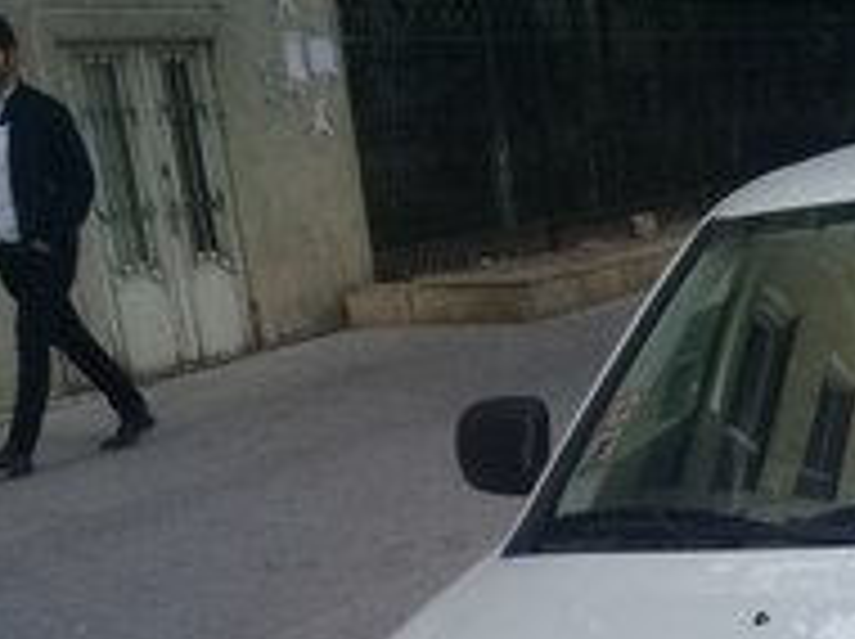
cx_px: 742
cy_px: 963
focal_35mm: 81
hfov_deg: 23.6
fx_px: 1998
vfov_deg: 16.5
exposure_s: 1/150
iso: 50
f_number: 2.2
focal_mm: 3.3
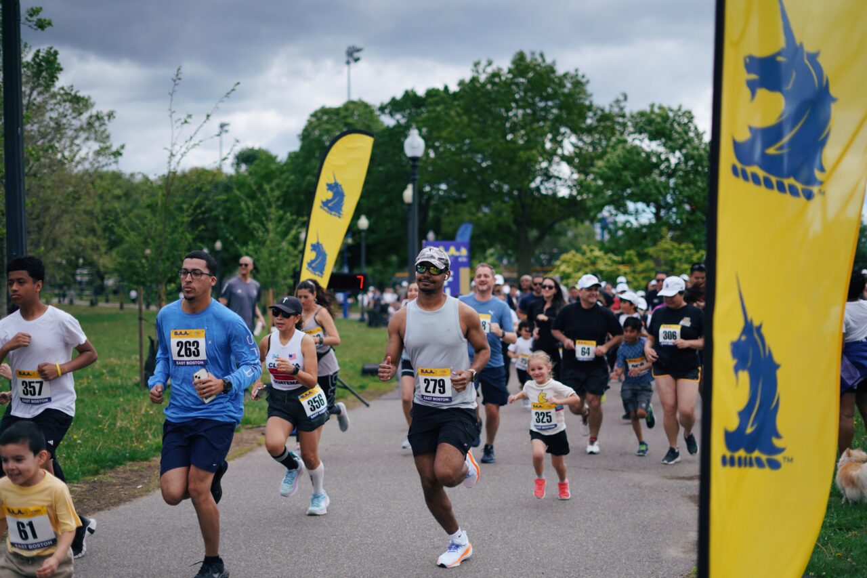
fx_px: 1204
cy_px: 289
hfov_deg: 39.6
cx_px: 434
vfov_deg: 27.0
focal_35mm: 50
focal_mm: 50
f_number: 1.8
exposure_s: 1/6400
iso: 125
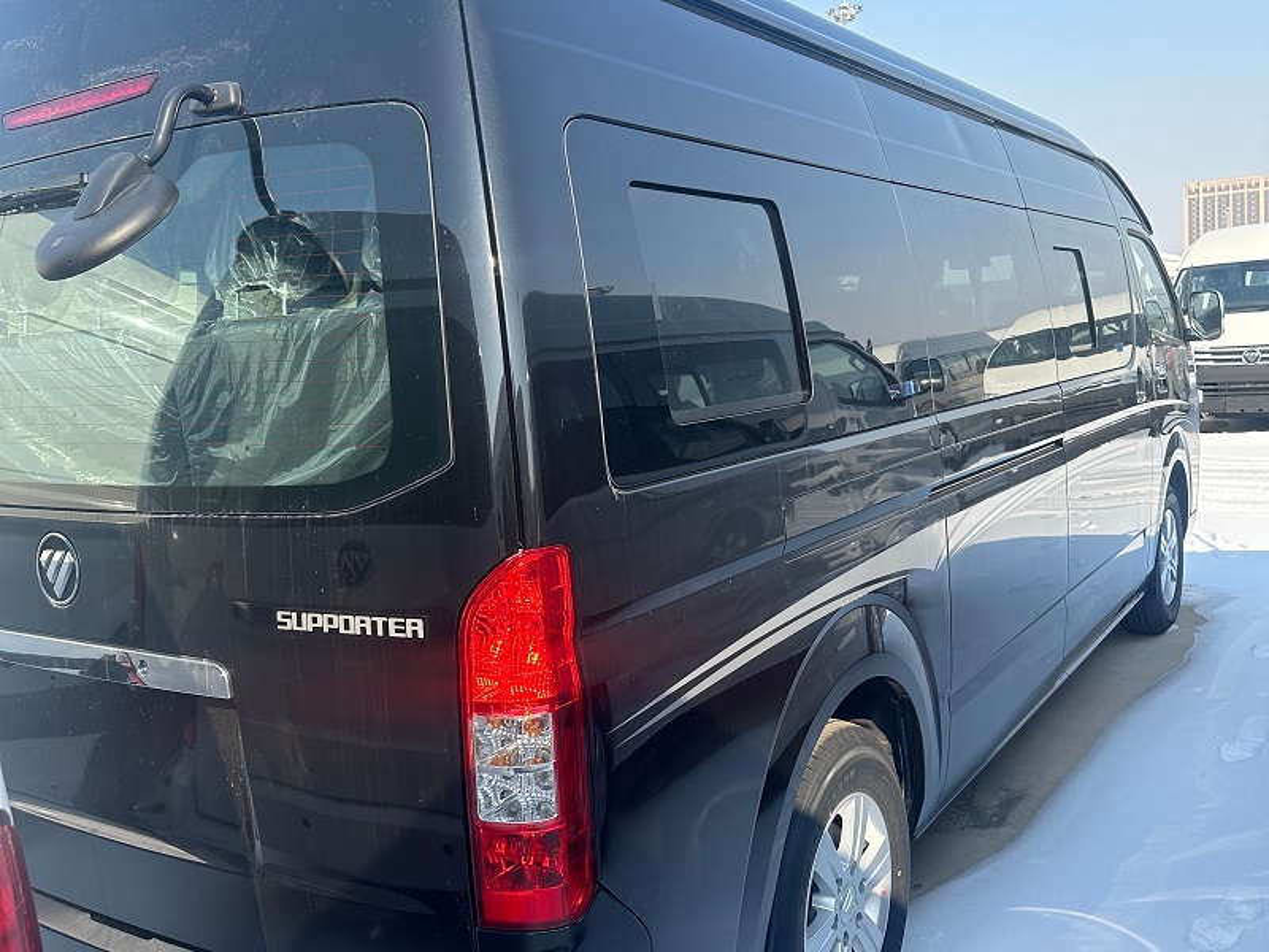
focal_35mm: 24
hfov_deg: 71.6
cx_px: 634
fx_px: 880
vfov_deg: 56.8
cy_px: 476
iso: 80
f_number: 1.78
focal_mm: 6.86
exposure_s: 1/2028
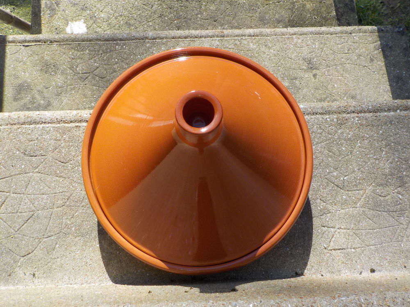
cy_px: 154
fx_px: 355
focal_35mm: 30
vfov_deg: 46.8
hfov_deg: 60.0
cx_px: 205
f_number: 3.3
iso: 125
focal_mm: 4.1
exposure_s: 1/640
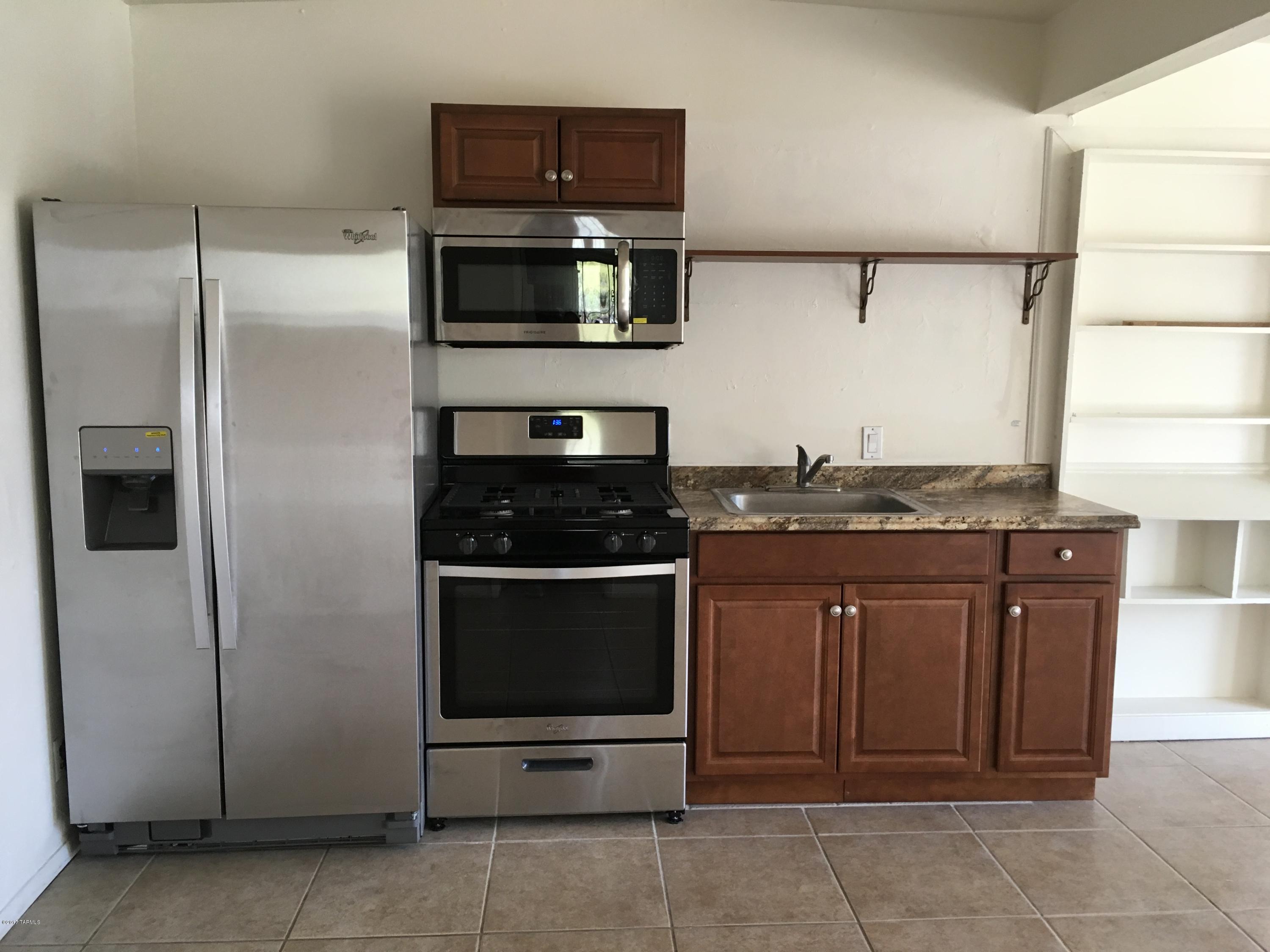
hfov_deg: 61.7
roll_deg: -0.5
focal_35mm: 29
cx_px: 635
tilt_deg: -8.6
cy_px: 476
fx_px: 1064
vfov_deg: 48.2
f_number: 2.2
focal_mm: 4.15
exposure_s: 1/30
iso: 40
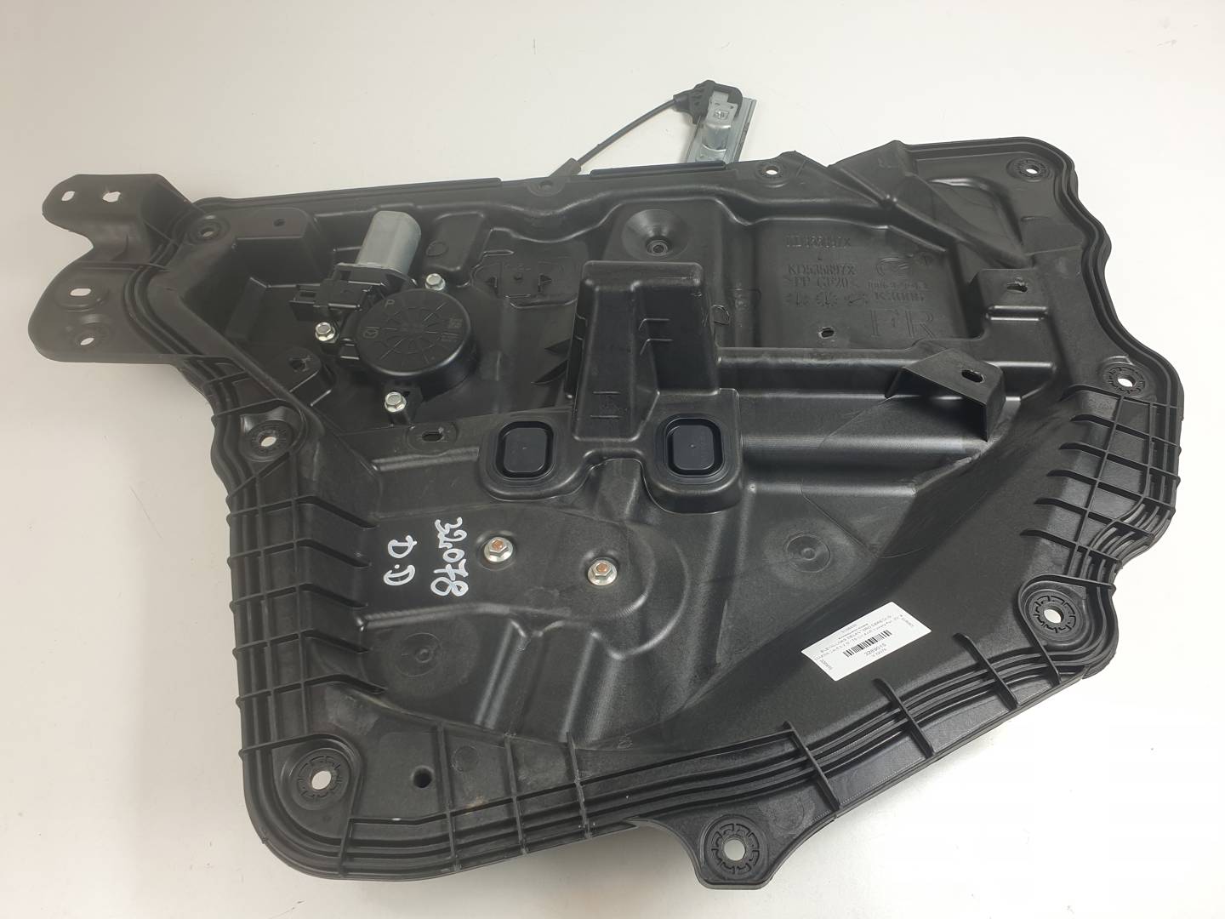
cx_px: 612
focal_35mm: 26
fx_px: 920
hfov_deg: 67.3
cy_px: 460
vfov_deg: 53.1
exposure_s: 1/117
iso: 50
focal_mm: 4.3
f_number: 2.4
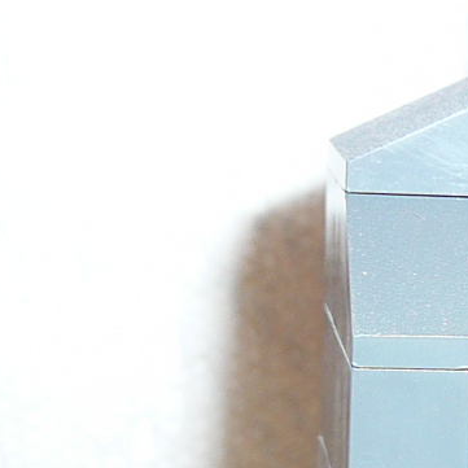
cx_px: 652
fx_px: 2096
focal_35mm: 137
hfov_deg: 12.3
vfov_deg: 12.2
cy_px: 687
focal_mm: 5.2
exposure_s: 1/30
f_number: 2.8
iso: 80
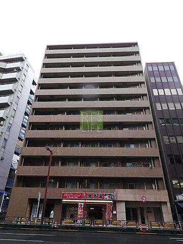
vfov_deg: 76.4
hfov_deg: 61.1
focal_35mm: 22
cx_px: 92
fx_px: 155
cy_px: 122
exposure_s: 1/125
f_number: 5
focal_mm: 11
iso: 160
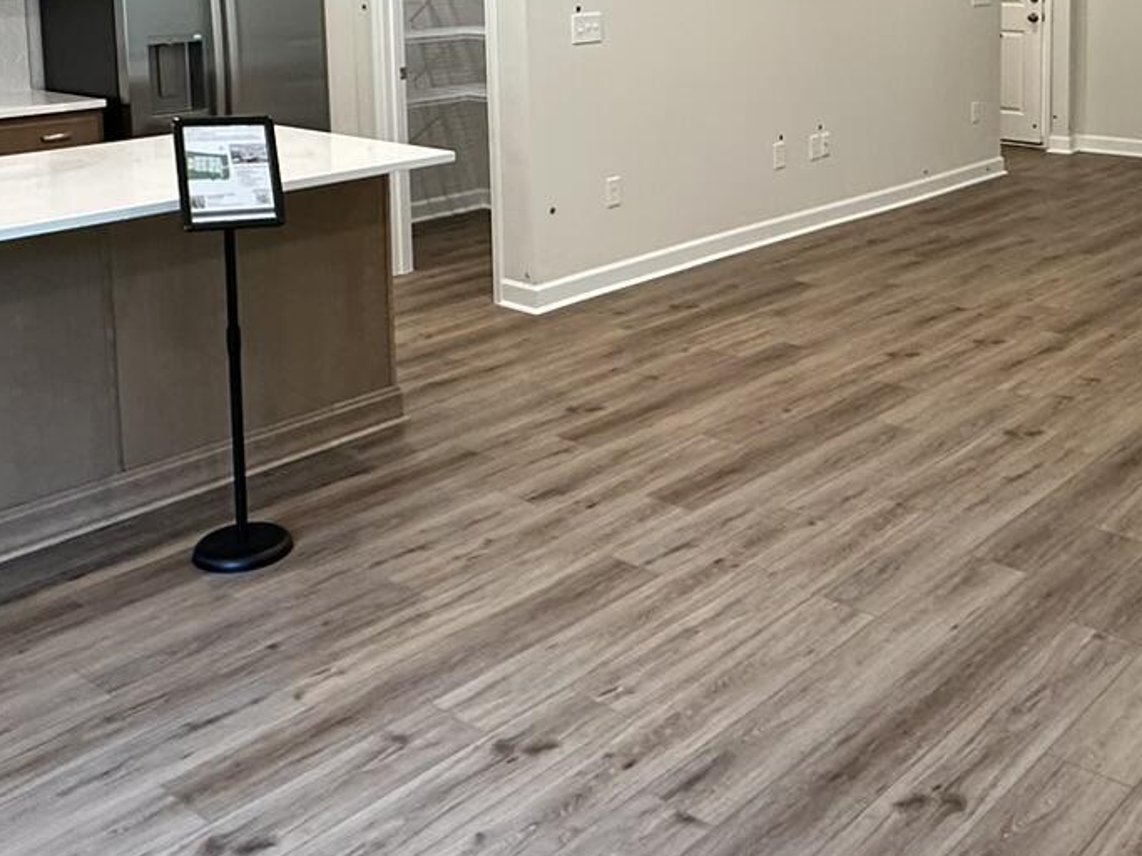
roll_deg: +0.4
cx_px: 719
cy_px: 89
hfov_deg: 44.4
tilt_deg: -5.9
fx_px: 1385
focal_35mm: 42
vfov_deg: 32.6
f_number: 2.2
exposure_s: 1/120
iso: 250
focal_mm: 2.22
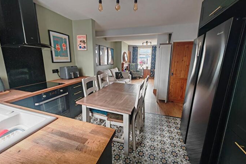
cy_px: 76
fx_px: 96
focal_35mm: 14
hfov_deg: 104.2
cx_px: 126
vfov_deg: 81.1
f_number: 2
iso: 250
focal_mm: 1.82
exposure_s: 1/33
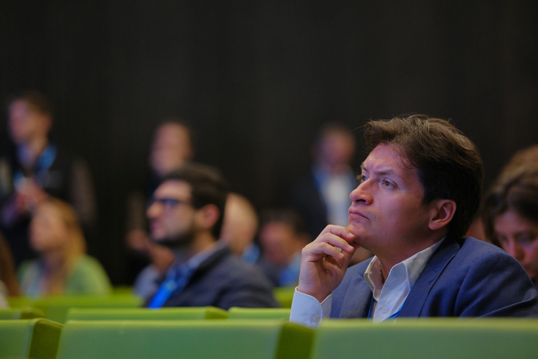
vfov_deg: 12.1
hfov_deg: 18.1
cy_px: 180
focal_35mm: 113
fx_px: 1689
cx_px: 269
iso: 640
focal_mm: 75
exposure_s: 1/60
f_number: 1.4
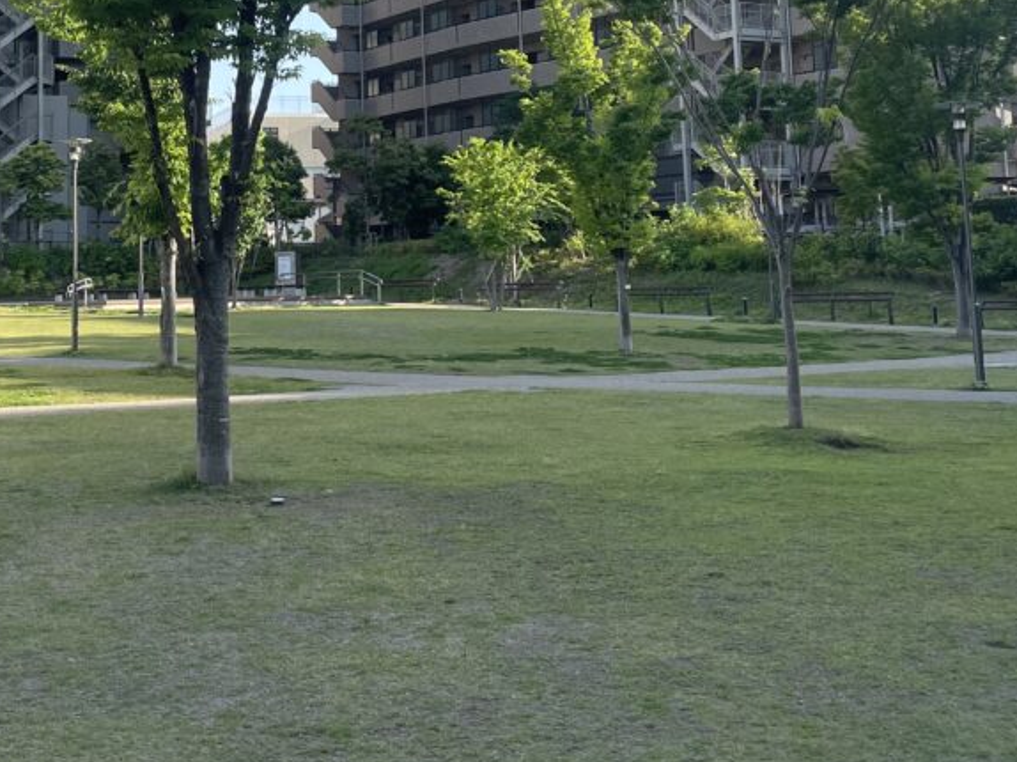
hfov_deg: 32.9
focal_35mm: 58
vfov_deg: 24.3
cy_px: 46
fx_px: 1703
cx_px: 321
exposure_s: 1/1335
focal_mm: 4.2
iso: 50
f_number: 1.6
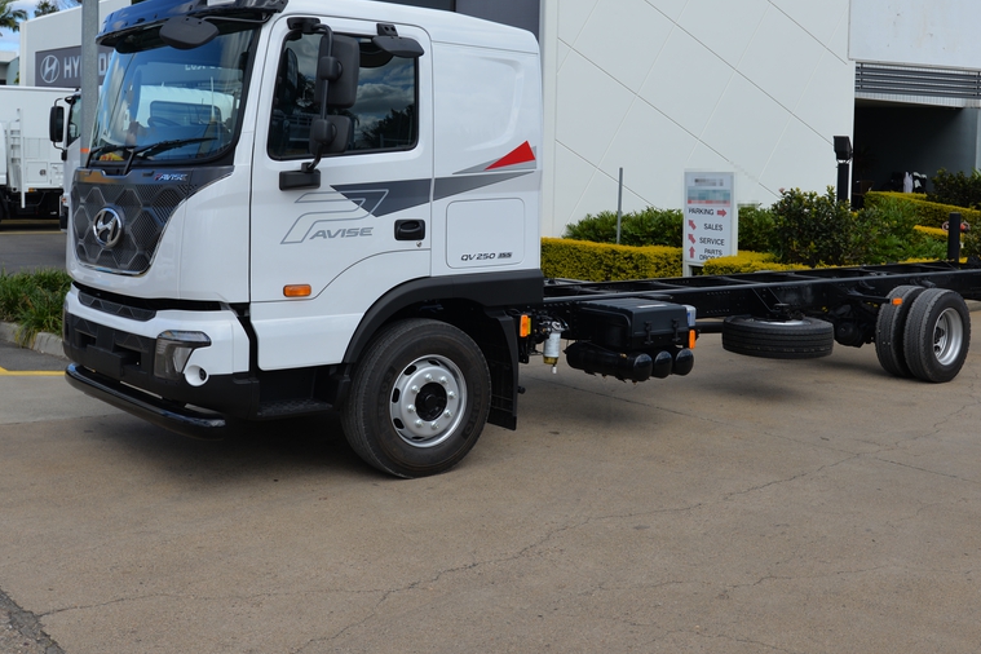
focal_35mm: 42
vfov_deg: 31.6
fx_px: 1144
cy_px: 217
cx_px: 558
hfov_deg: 46.3
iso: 100
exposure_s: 1/250
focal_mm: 31
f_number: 8
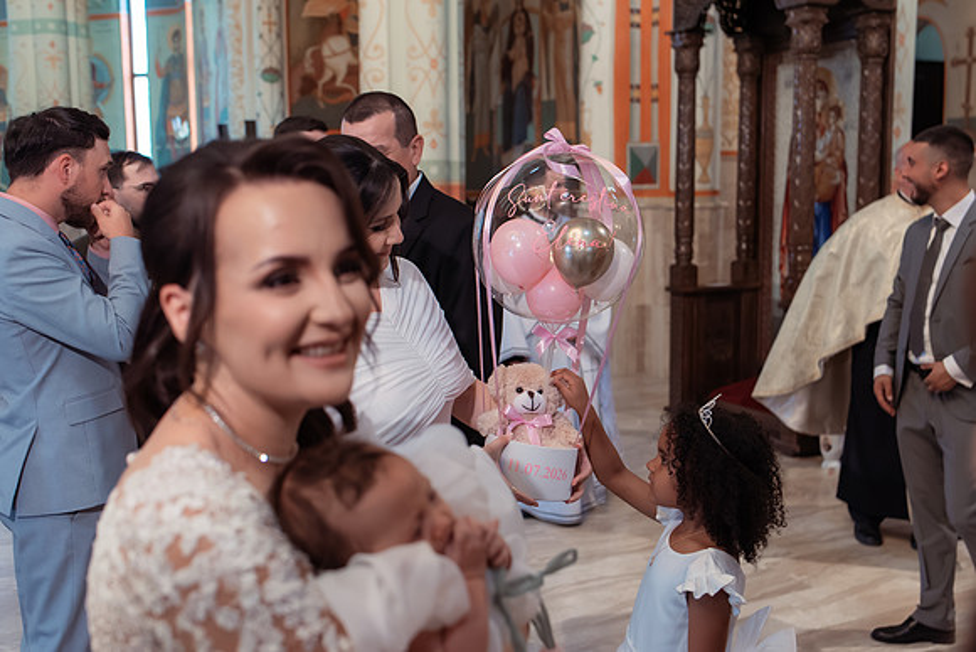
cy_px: 325
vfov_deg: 34.8
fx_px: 1039
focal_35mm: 38
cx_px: 506
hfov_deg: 50.3
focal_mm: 35
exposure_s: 1/200
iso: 1600
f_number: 3.5
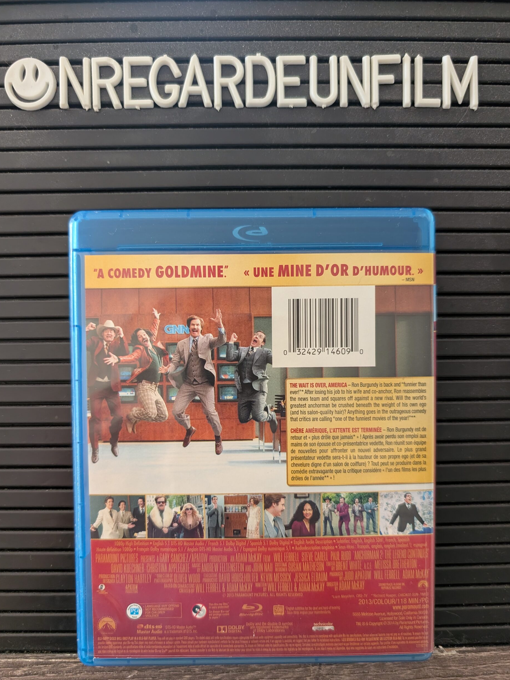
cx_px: 250
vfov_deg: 69.4
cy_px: 351
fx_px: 491
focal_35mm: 25
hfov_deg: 54.9
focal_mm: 6.9
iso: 666
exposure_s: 1/109
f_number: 1.68
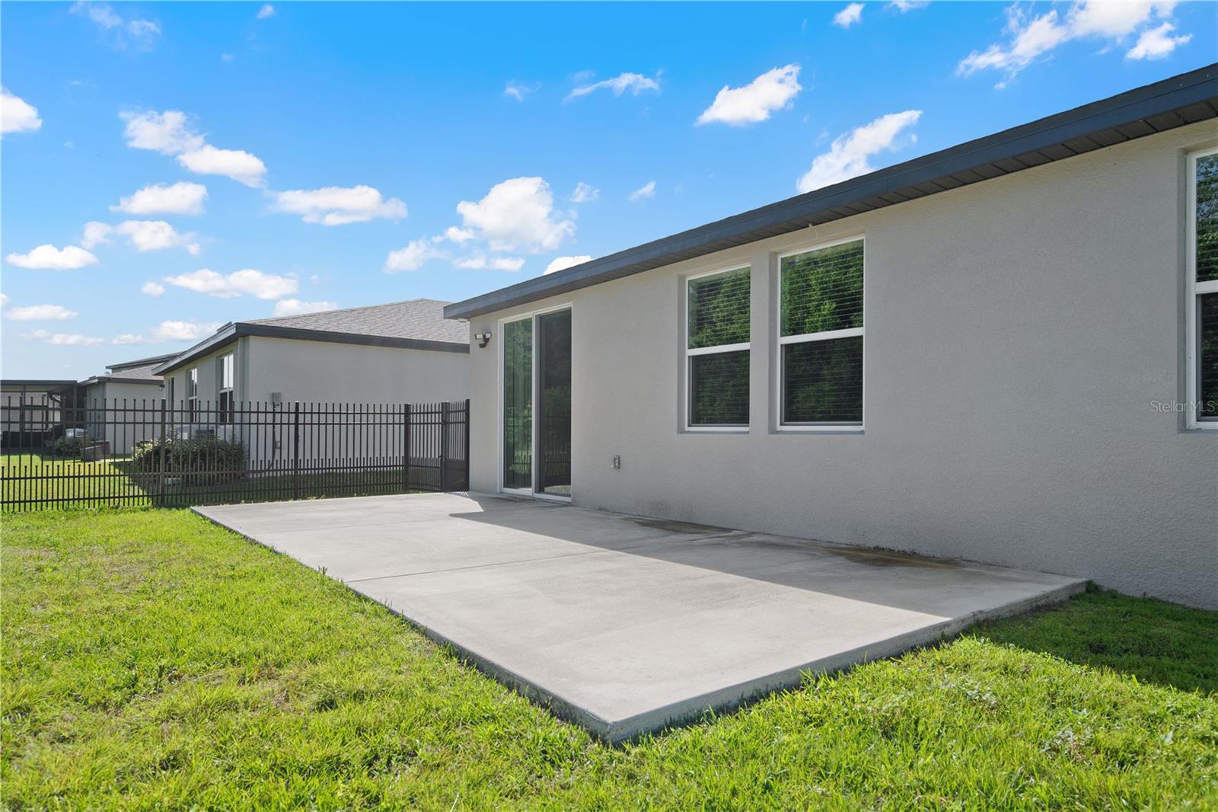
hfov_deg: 81.2
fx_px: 710
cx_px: 609
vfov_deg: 59.5
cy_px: 406
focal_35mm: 21
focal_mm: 21
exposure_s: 1/500
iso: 250
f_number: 5.6
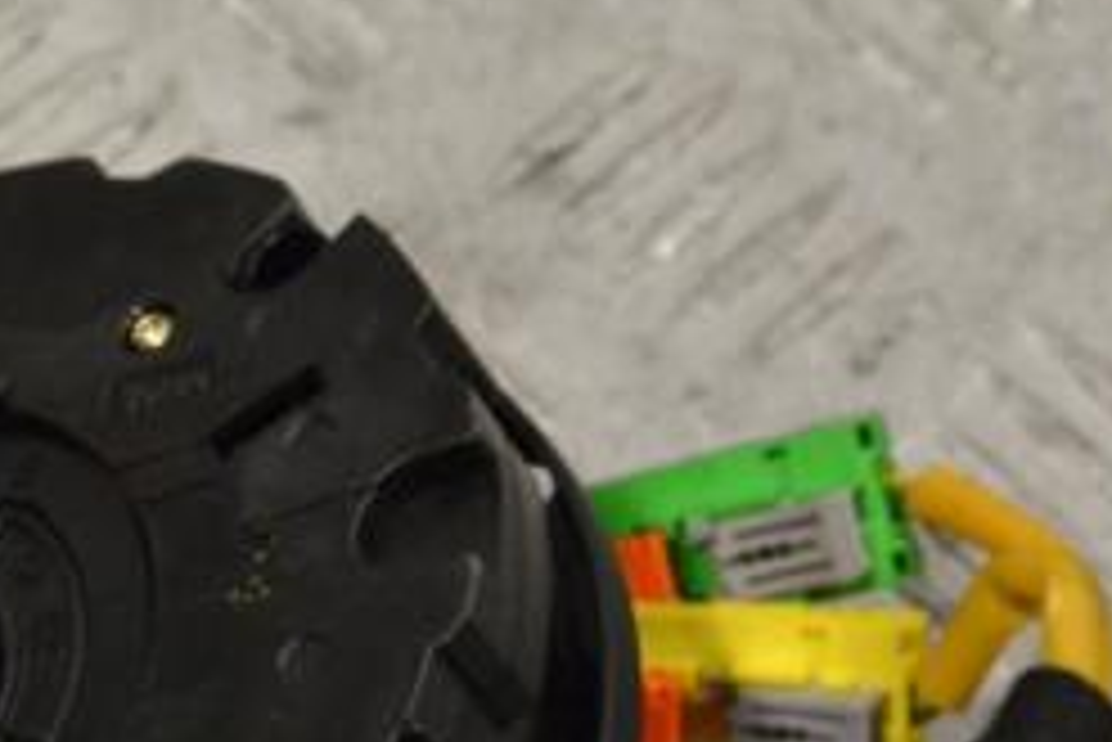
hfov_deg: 13.2
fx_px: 4729
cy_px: 684
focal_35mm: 153
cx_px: -72
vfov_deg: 8.9
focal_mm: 42
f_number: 8
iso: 3200
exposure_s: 1/250
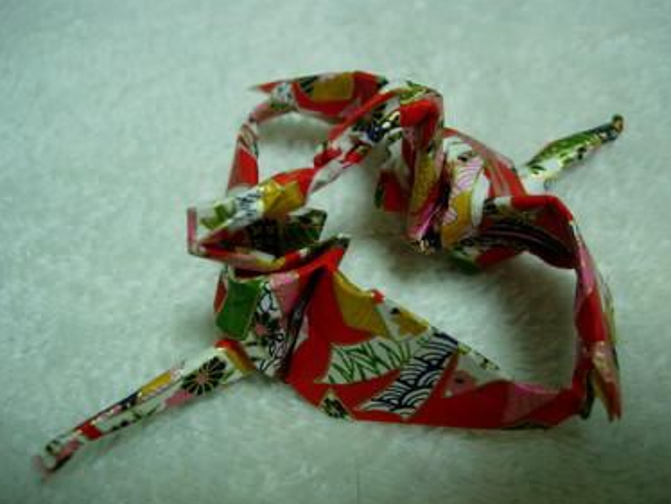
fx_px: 756
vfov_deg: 36.9
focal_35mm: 39
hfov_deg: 47.8
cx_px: 343
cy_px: 255
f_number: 2.8
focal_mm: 7.8
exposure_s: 1/32
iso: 133
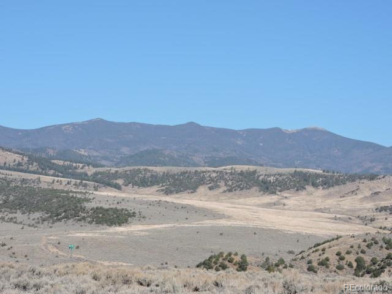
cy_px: 147
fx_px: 1359
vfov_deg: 12.3
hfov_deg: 16.4
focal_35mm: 120
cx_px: 196
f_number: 4.2
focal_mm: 21.4
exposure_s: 1/800
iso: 100
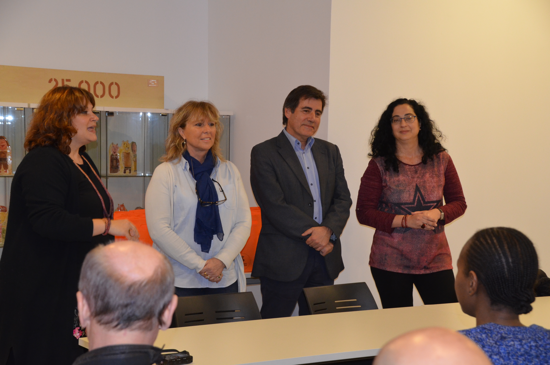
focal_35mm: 69
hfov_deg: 29.3
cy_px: 182
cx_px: 275
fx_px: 1052
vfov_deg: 19.6
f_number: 4.8
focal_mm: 46
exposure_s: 1/60
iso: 1400
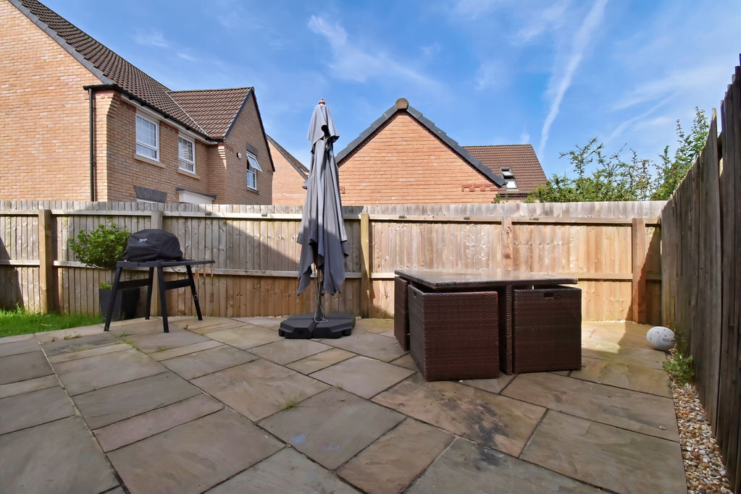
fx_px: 309
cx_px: 370
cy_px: 247
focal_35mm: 15
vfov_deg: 77.4
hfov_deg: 100.4
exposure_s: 1/200
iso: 800
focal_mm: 10
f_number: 22
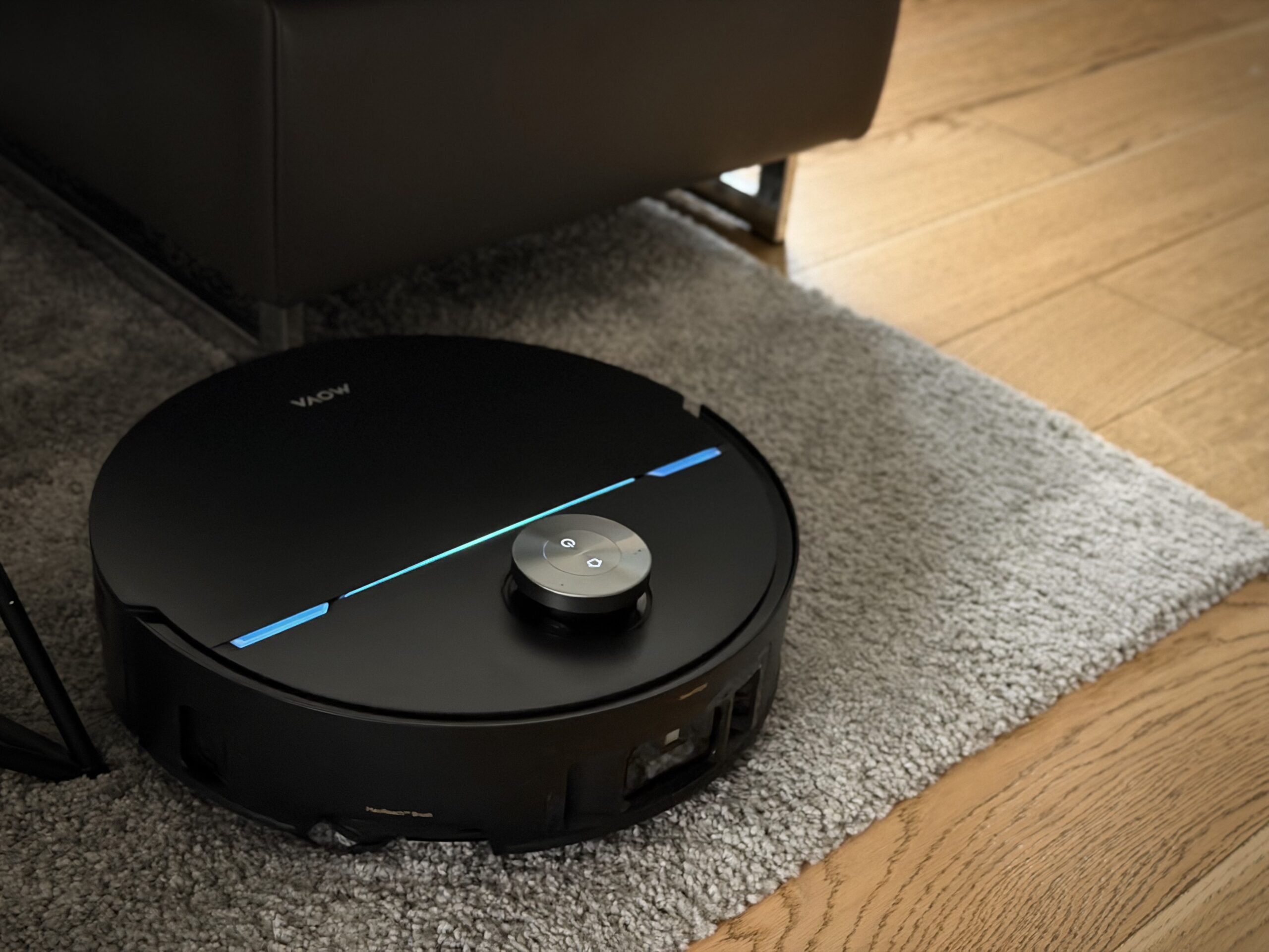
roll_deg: -5.7
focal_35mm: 48
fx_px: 1760
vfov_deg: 30.3
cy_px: 476
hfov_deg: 39.7
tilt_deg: -32.9
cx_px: 634
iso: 800
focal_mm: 6.76
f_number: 1.78
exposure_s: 1/30
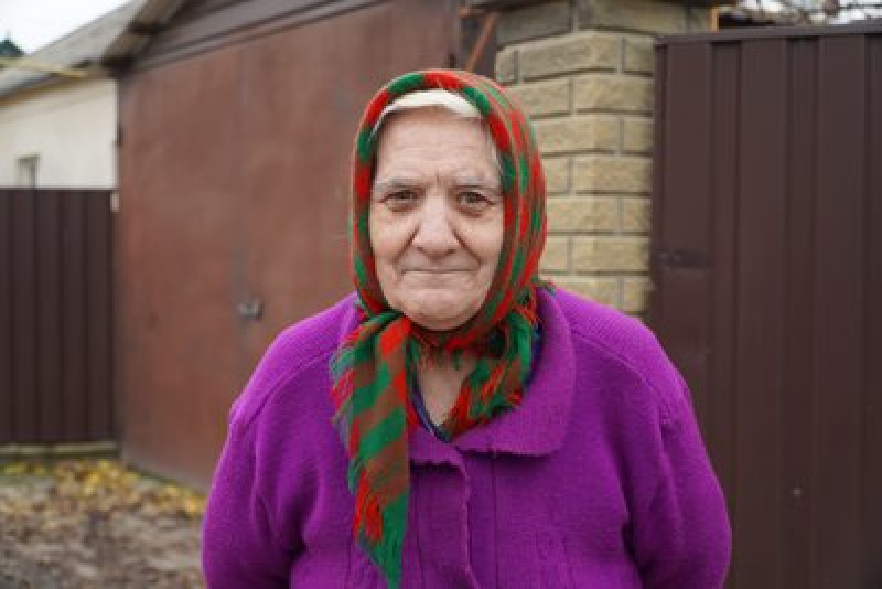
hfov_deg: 43.6
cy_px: 294
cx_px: 441
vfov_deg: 29.9
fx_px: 1103
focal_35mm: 45
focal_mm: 30
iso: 320
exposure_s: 1/160
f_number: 4
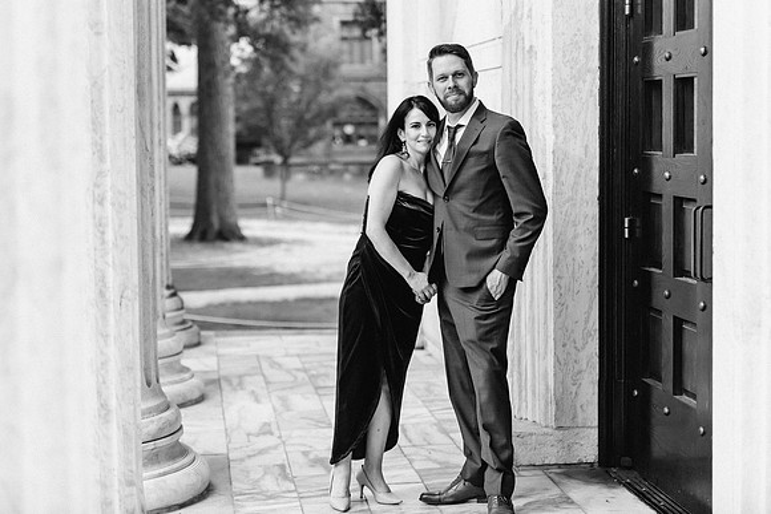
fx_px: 1588
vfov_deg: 18.4
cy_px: 244
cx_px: 376
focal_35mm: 74
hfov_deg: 27.3
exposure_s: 1/800
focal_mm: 70
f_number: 2.8
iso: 800
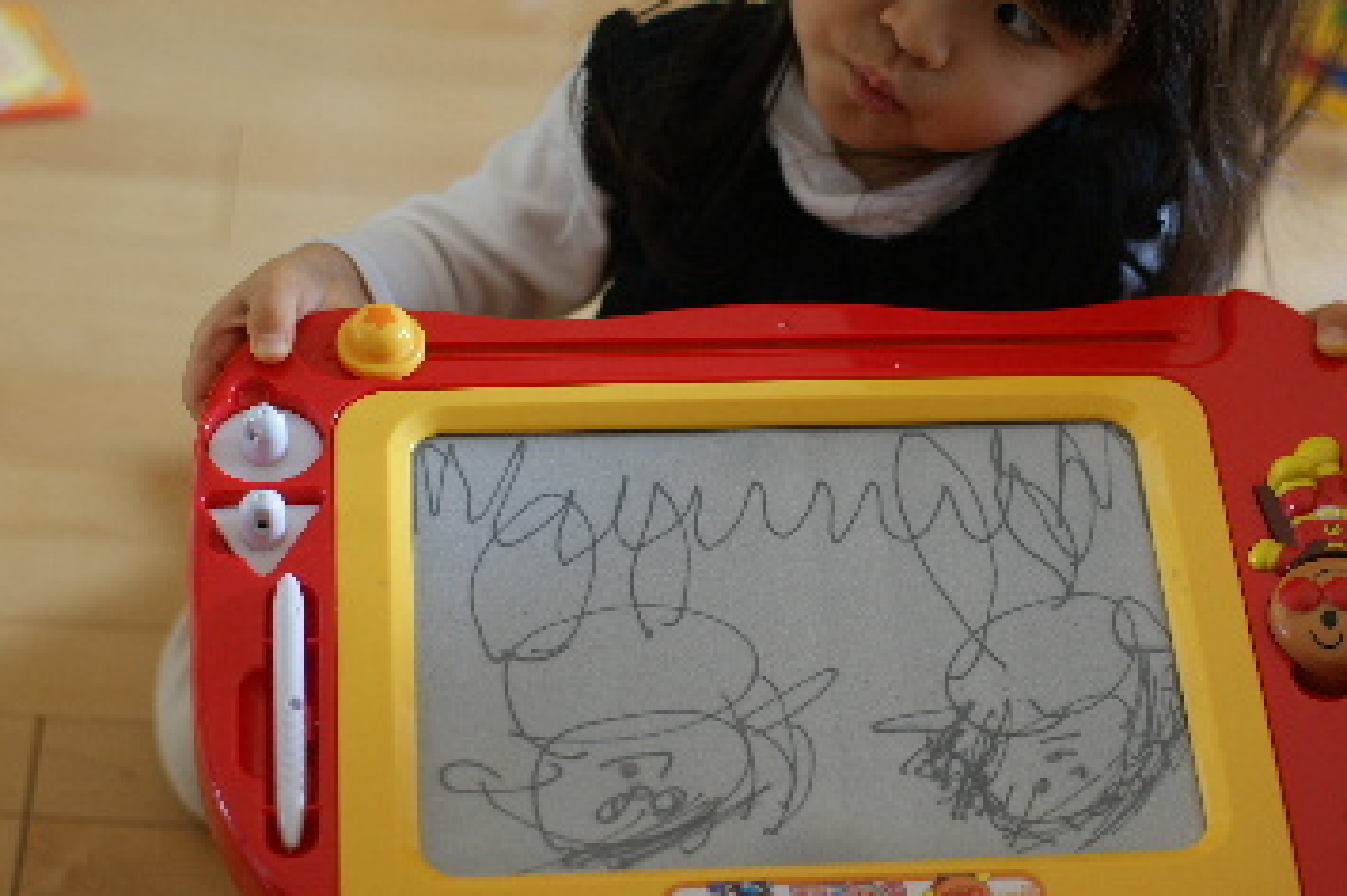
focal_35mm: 97
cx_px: 799
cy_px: 431
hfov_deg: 21.0
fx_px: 3626
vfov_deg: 14.1
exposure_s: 1/100
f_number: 2
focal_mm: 50
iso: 100
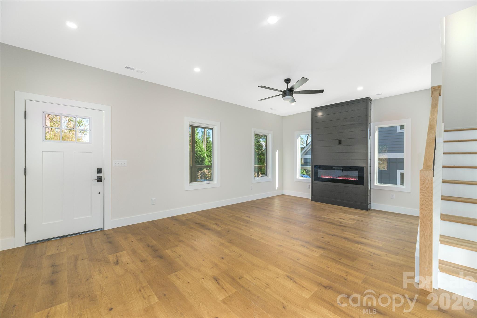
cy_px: 159
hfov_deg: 104.3
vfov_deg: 81.2
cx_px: 238
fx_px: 185
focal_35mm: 14
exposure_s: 1/200
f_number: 8
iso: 320
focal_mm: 14
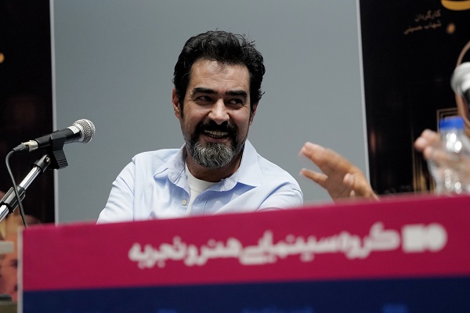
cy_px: 156
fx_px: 1371
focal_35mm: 105
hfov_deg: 19.5
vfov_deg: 13.0
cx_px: 235
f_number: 2.8
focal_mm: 70
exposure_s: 1/80
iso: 2000
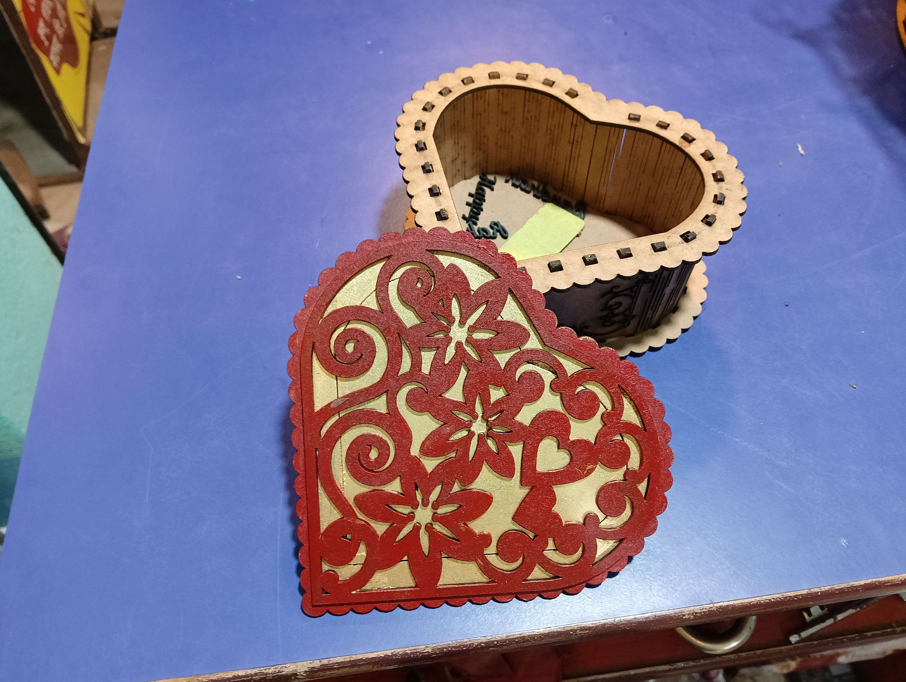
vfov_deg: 53.2
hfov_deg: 67.2
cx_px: 453
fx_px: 681
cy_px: 341
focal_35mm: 26
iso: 640
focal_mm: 4.05
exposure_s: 1/25
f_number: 1.8
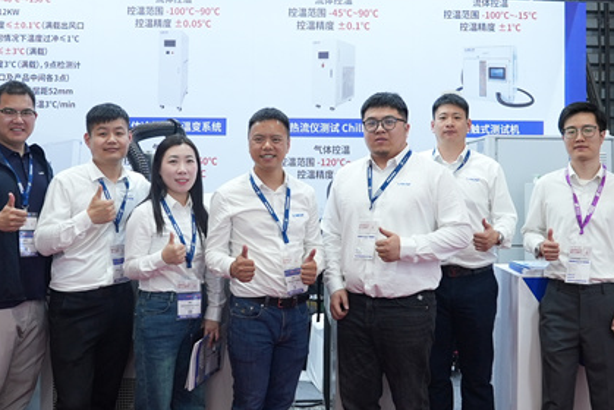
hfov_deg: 45.4
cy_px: 160
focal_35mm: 43
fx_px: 734
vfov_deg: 31.1
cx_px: 306
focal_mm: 20
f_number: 4
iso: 1000
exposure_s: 1/100
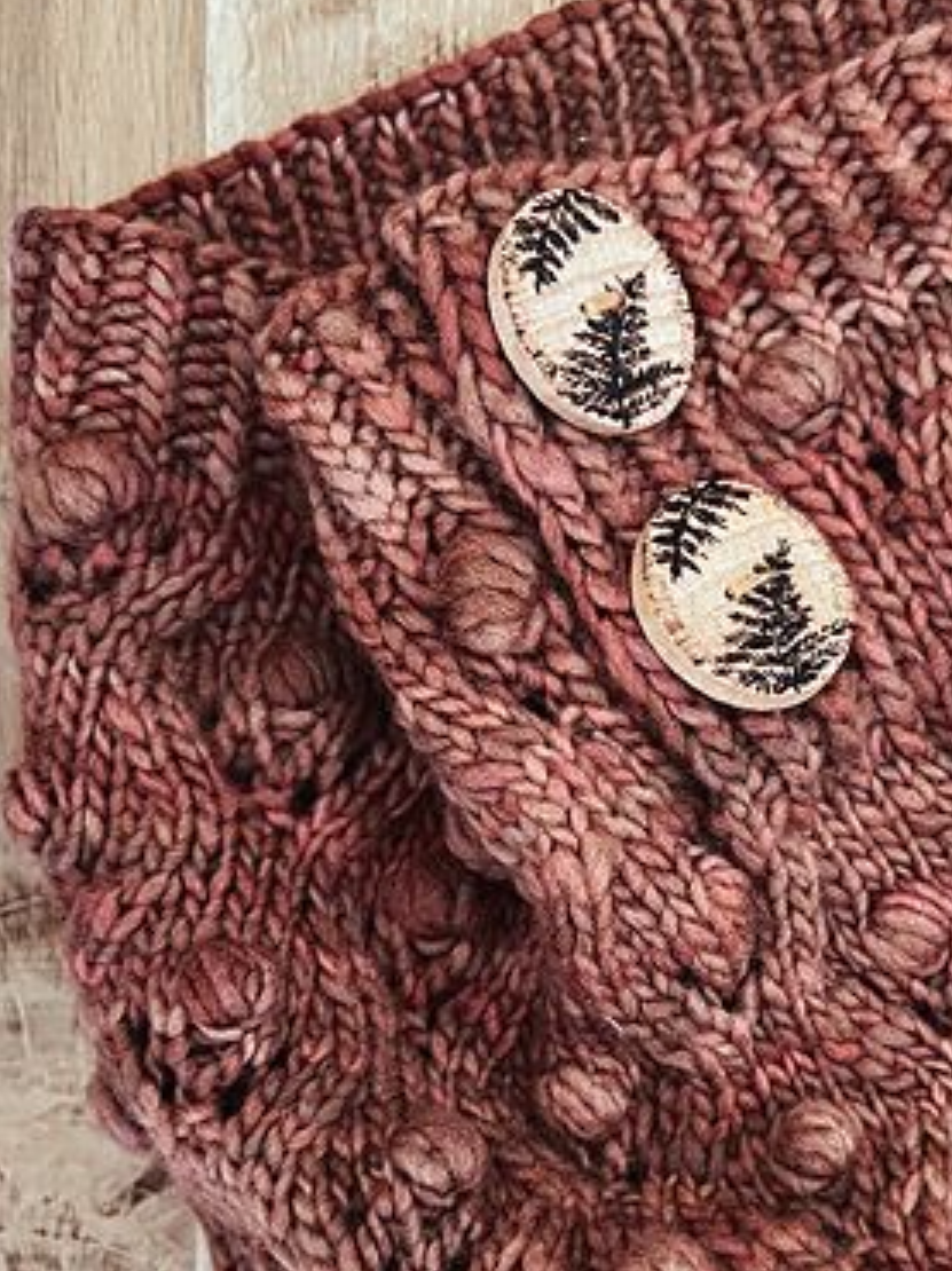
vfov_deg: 41.3
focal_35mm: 45
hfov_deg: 31.6
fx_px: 1652
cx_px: 708
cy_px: 893
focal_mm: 5.7
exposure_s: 1/45
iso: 500
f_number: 1.5
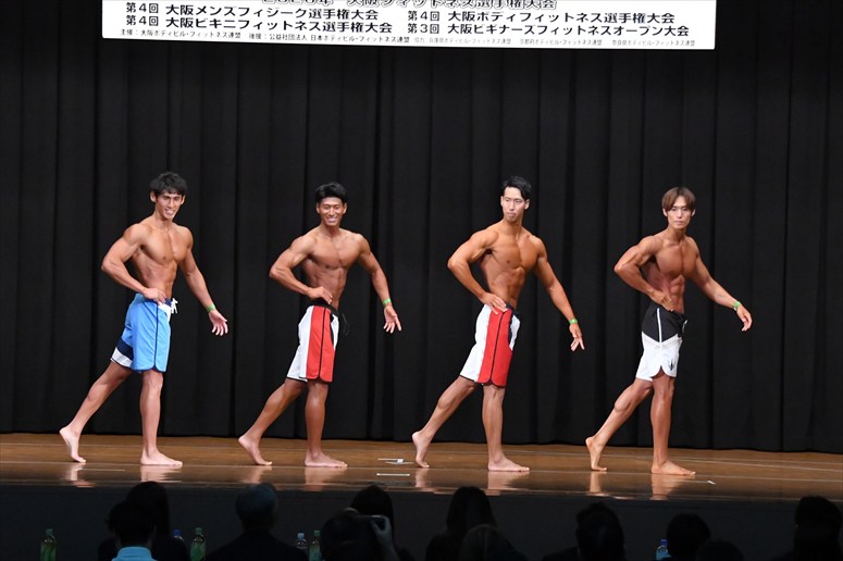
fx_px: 2973
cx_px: 422
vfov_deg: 10.8
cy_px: 280
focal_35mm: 127
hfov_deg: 16.1
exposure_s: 1/400
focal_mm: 85
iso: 8000
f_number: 5.6
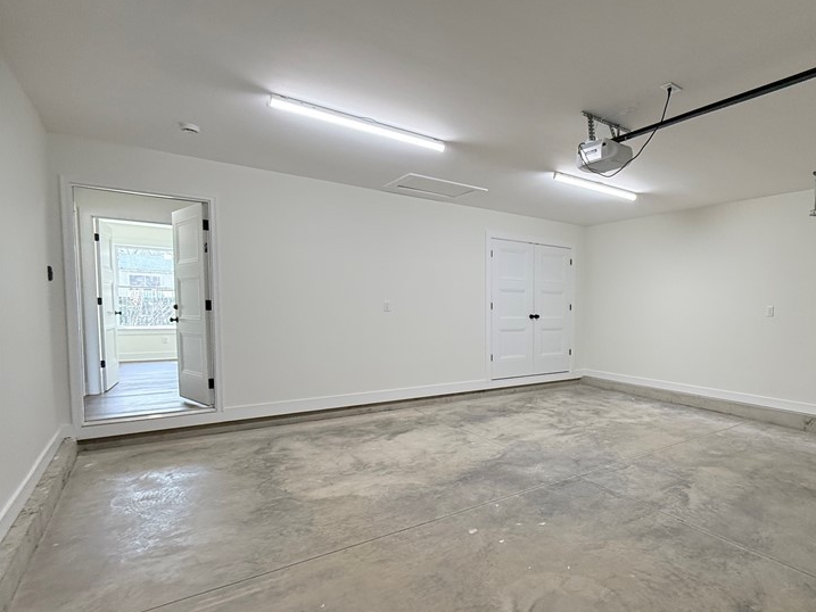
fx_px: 472
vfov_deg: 65.9
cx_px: 580
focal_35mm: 20
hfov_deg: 77.5
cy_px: 334
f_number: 2.2
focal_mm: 2.22
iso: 200
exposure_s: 1/120
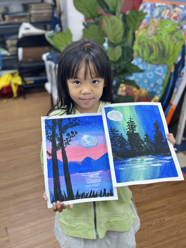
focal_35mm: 48
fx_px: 344
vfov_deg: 39.7
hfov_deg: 30.3
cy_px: 124
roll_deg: +1.4
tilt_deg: -21.8
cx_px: 93
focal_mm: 6.86
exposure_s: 1/109
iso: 64
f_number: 1.78
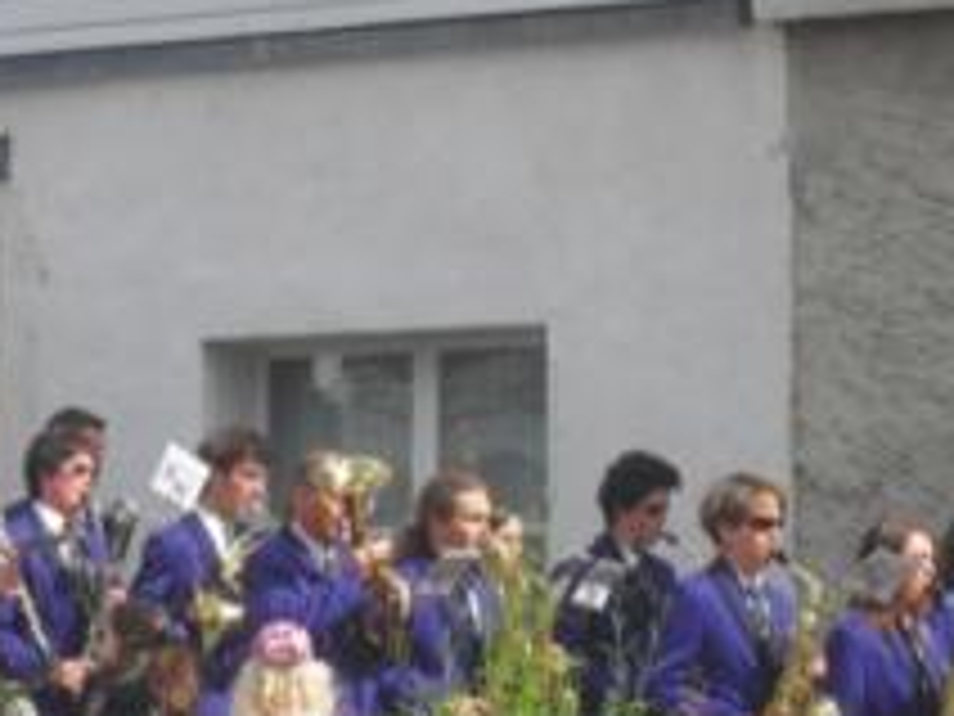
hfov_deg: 9.4
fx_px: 5787
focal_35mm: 210
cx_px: 711
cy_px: 466
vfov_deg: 7.1
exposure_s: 1/350
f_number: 5.5
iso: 100
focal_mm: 15.7
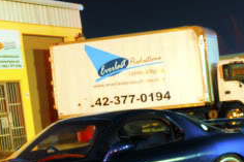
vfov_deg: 11.7
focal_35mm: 117
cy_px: 47
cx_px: 54
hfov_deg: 17.4
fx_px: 792
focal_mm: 18
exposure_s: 30
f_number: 5.6
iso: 250
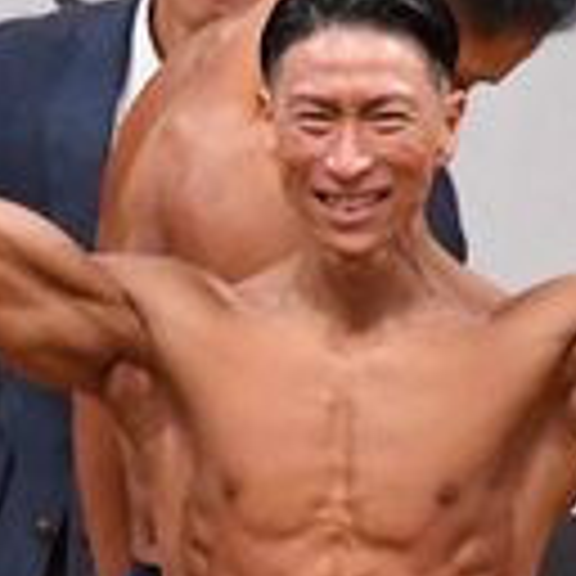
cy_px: 716
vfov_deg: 1.4
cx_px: 115
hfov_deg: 1.4
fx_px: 23193
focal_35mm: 1232
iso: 8000
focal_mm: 160
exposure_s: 1/400
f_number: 5.6
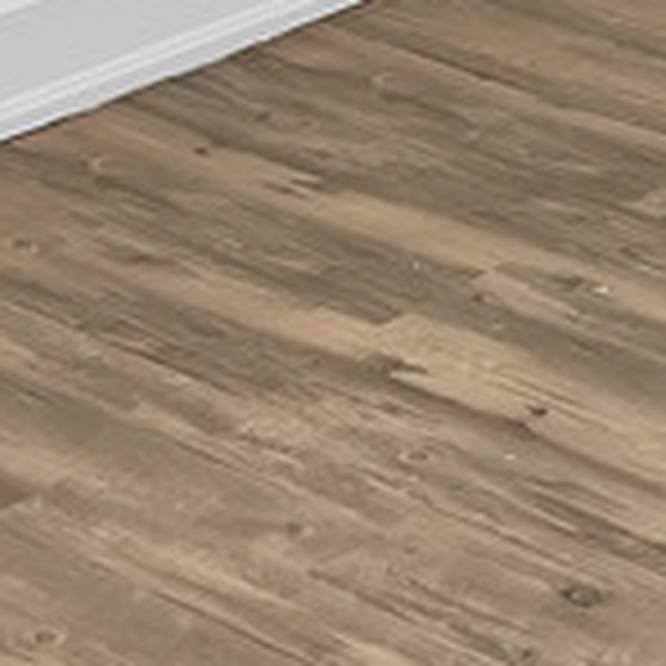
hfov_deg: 12.0
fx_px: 3026
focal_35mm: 139
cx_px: 968
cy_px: -1004
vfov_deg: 10.5
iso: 320
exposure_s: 1/6
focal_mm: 14
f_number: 7.1
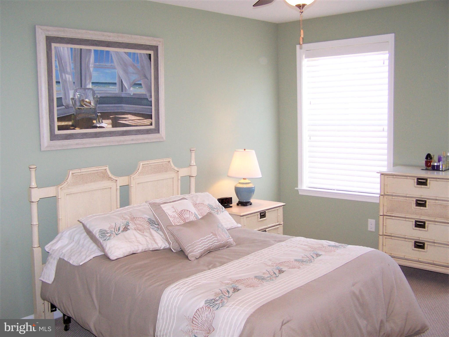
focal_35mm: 38
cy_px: 168
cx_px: 224
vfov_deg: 37.7
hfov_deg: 49.0
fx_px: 493
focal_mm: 6.3
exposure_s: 1/60
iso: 140
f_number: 2.8
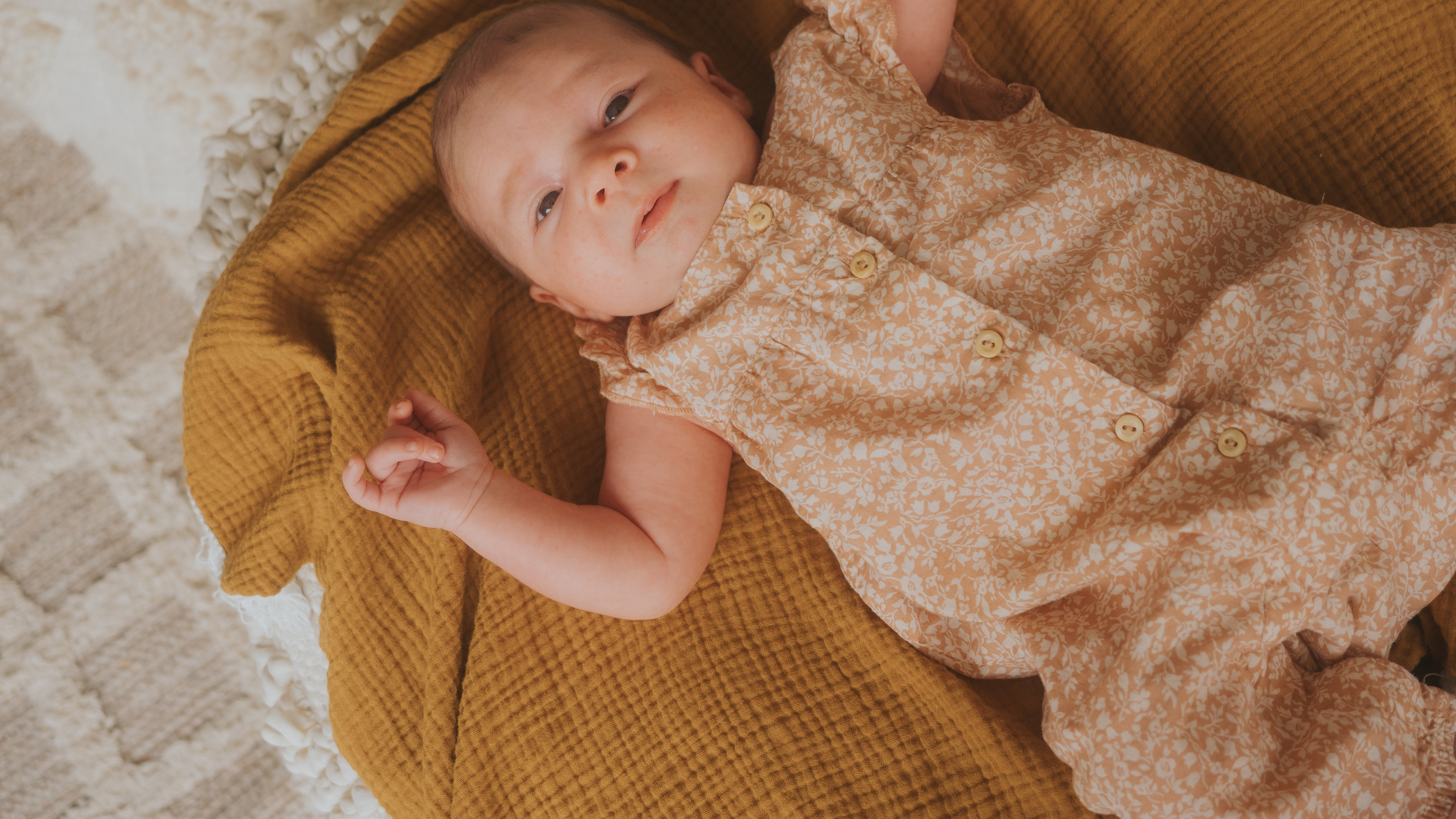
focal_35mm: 55
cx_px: 728
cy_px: 405
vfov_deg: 21.8
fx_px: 2123
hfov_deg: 37.8
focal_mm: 25
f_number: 2.8
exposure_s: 1/320
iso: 250
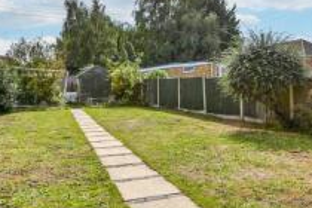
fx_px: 295
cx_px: 177
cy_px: 77
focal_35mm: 34
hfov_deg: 55.6
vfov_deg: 38.6
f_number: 8
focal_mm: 10
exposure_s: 1/400
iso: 160
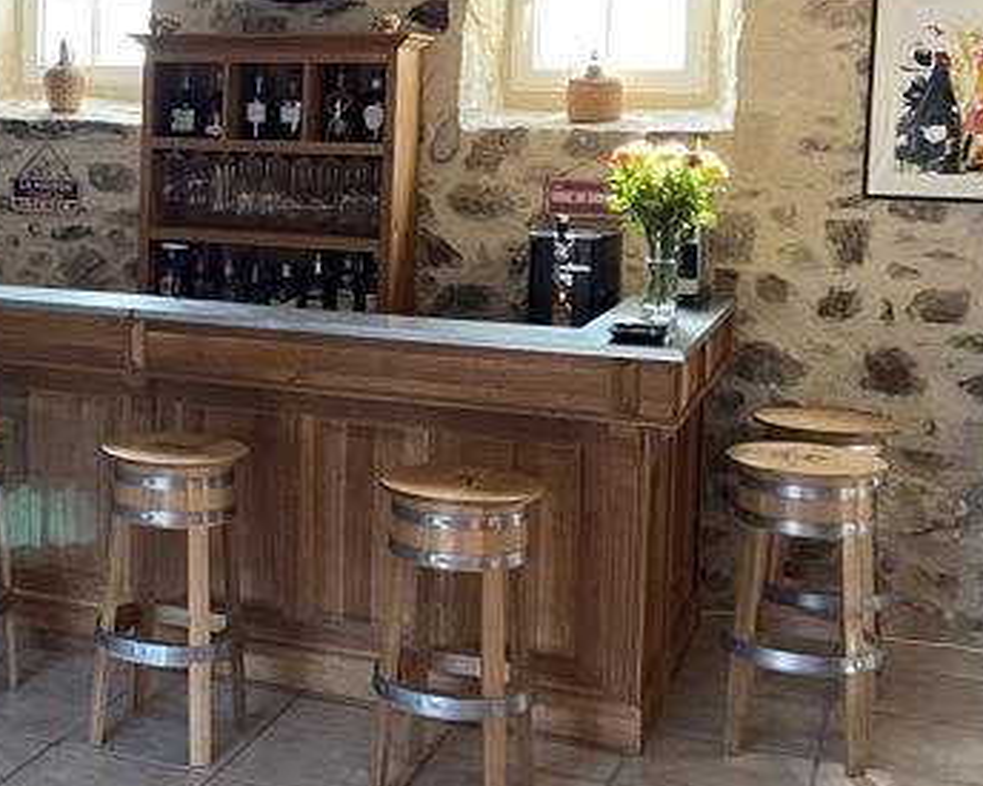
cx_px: 49
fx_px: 1716
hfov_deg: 30.2
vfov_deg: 25.6
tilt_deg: -4.6
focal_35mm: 59
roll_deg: -0.7
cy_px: 226
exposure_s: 1/60
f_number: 1.6
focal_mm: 5.1
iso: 400
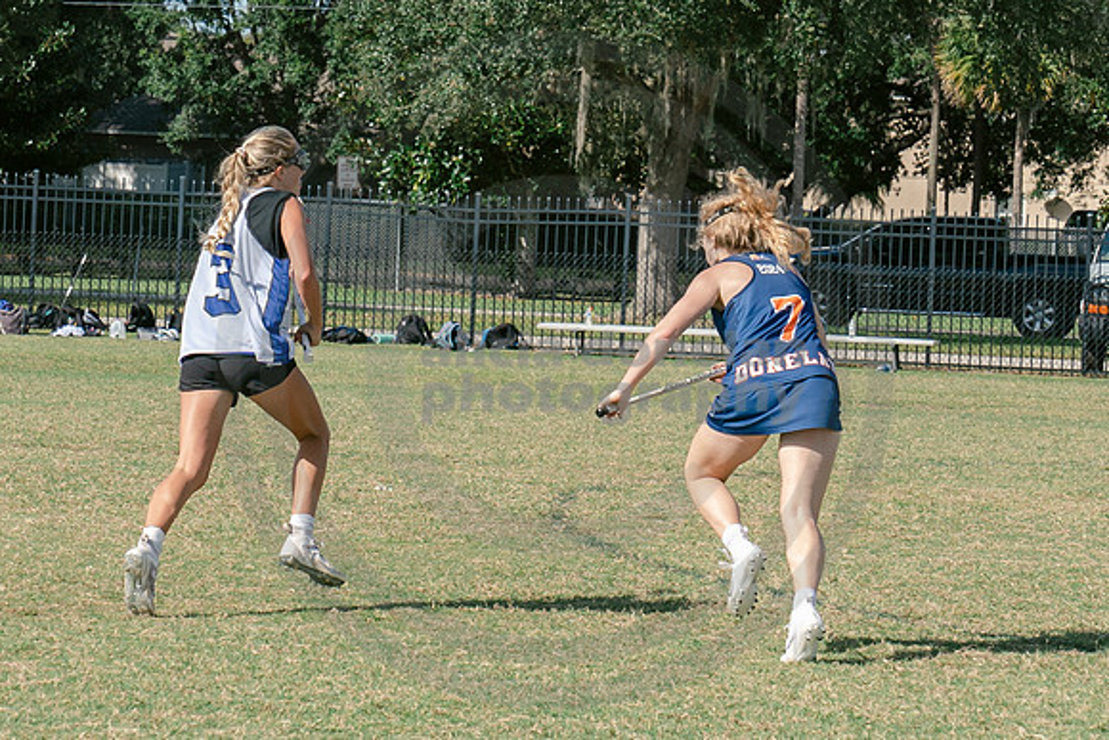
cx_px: 534
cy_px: 378
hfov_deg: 10.5
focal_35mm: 195
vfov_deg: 7.0
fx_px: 6022
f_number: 5.6
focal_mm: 70
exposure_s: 1/1000
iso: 250
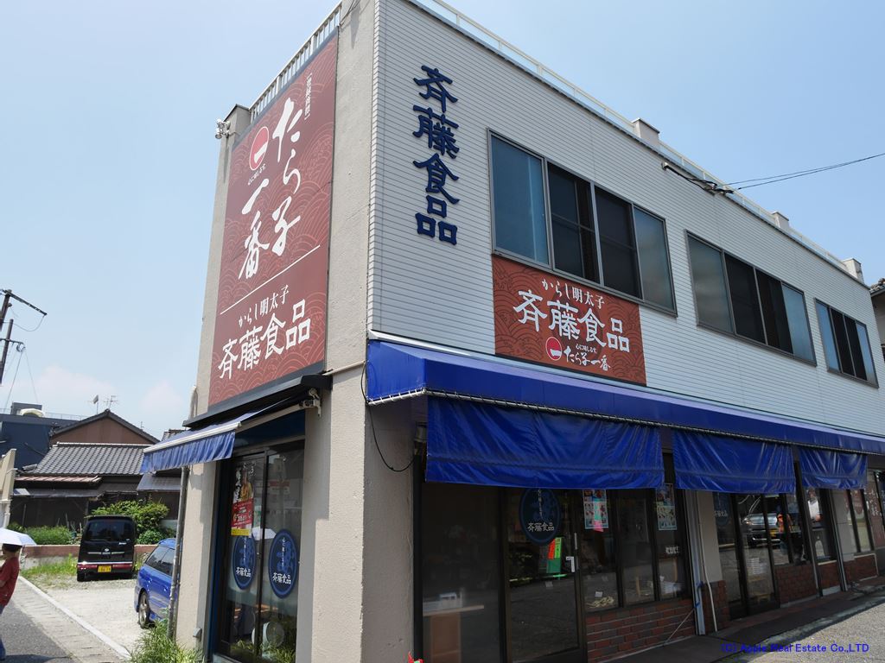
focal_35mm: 26
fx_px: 665
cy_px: 332
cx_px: 442
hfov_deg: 67.3
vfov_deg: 53.1
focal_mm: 13
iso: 200
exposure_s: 1/500
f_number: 7.1
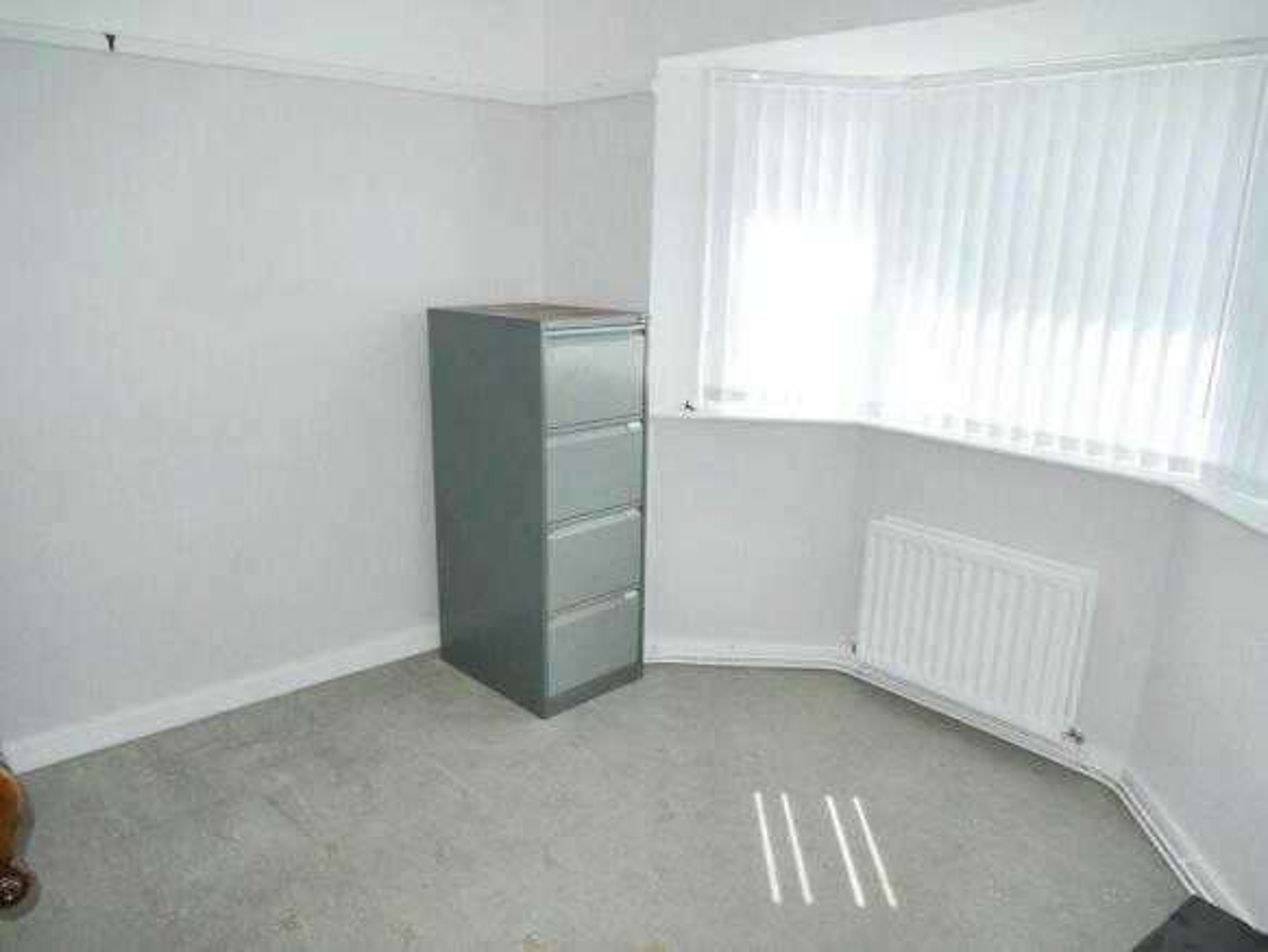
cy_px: 476
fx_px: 879
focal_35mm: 24
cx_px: 634
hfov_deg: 71.6
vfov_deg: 56.9
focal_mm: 12
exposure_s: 1/125
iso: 200
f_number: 4.5
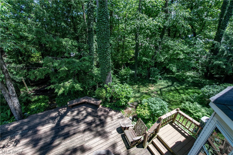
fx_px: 91
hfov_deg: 104.3
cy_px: 78
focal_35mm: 14
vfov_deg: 81.2
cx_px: 116
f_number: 10
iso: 1000
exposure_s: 1/250
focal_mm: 14
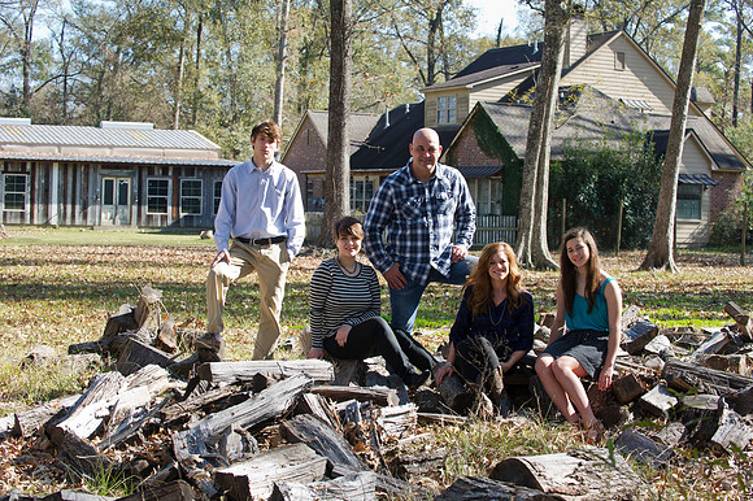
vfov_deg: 19.4
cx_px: 376
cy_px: 250
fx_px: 1463
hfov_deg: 28.9
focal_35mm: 70
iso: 400
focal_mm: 70
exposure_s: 1/250
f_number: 5.6
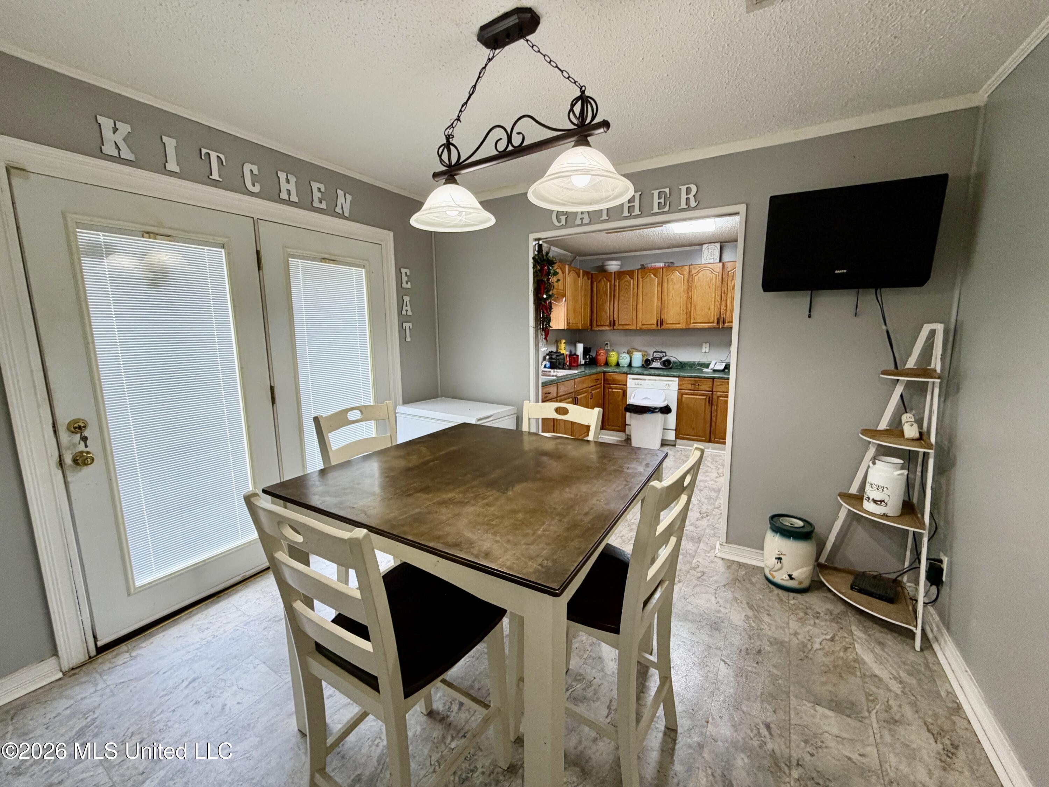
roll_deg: +1.0
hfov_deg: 102.1
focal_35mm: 14
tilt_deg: -5.9
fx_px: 424
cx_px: 524
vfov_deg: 85.7
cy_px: 394
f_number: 2.2
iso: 160
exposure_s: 1/60
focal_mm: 2.22
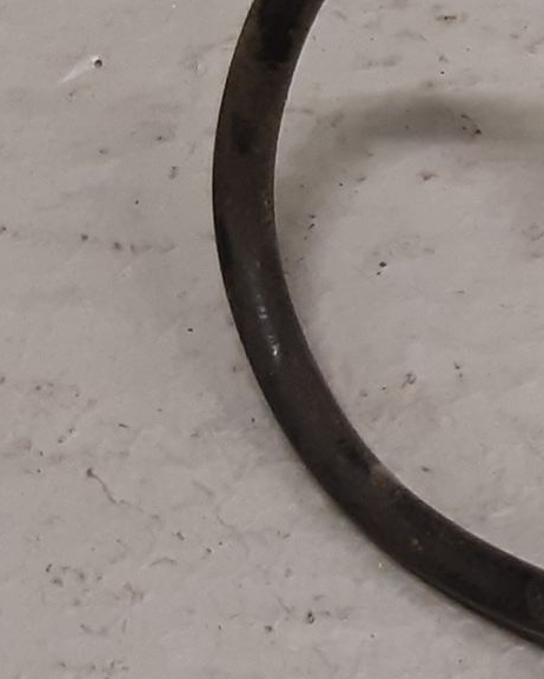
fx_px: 1810
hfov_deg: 14.4
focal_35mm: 90
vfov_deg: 21.3
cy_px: 354
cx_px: 1066
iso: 100
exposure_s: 1/50
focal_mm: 3.93
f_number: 1.7
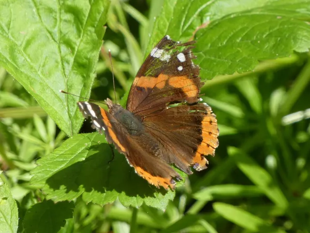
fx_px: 6967
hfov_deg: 2.5
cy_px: 116
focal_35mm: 778
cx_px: 155
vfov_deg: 1.9
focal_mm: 139.4
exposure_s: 1/160
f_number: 5.6
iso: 80
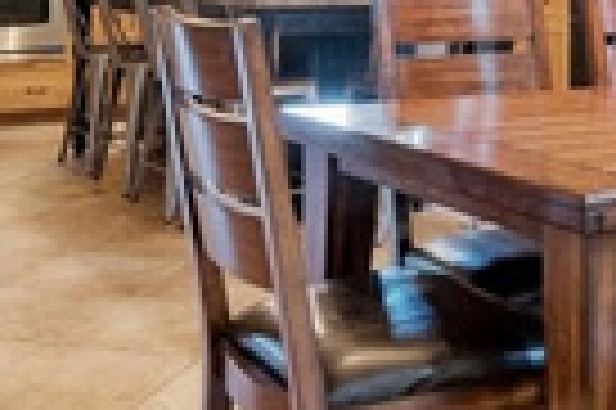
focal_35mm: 70
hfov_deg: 28.6
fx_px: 1196
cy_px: 50
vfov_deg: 19.1
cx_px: 432
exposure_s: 1/2
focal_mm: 10
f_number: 6.3
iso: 400
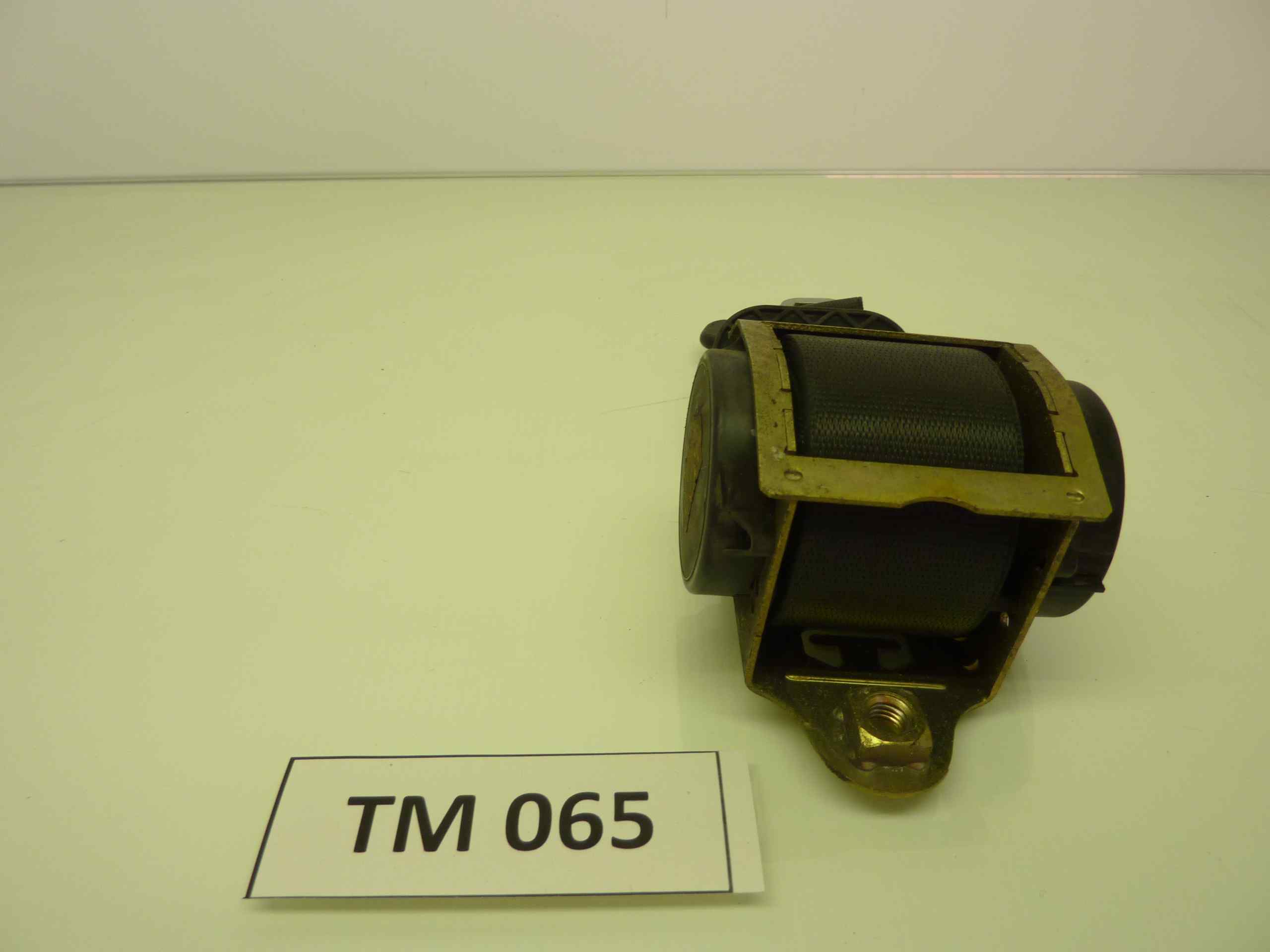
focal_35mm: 25
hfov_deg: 69.4
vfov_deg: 54.9
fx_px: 917
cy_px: 476
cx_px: 635
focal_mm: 4.1
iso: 80
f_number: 3.3
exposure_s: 1/50
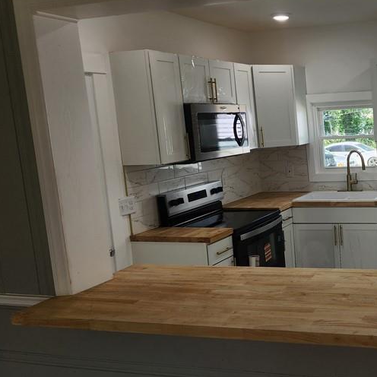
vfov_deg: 40.0
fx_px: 518
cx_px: 374
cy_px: 185
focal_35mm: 42
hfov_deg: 36.2
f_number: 1.8
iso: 32
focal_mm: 6.4
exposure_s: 1/120
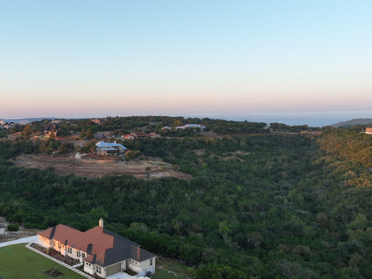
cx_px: 129
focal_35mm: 35
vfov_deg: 40.6
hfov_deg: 51.8
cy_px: 160
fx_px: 376
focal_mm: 12.29
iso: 150
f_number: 2.8
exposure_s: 1/200
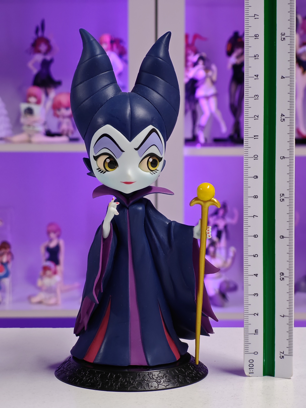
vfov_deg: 24.4
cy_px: 204
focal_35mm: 80
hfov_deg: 18.4
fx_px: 943
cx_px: 153
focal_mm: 7.48
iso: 800
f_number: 2.4
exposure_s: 1/33.3
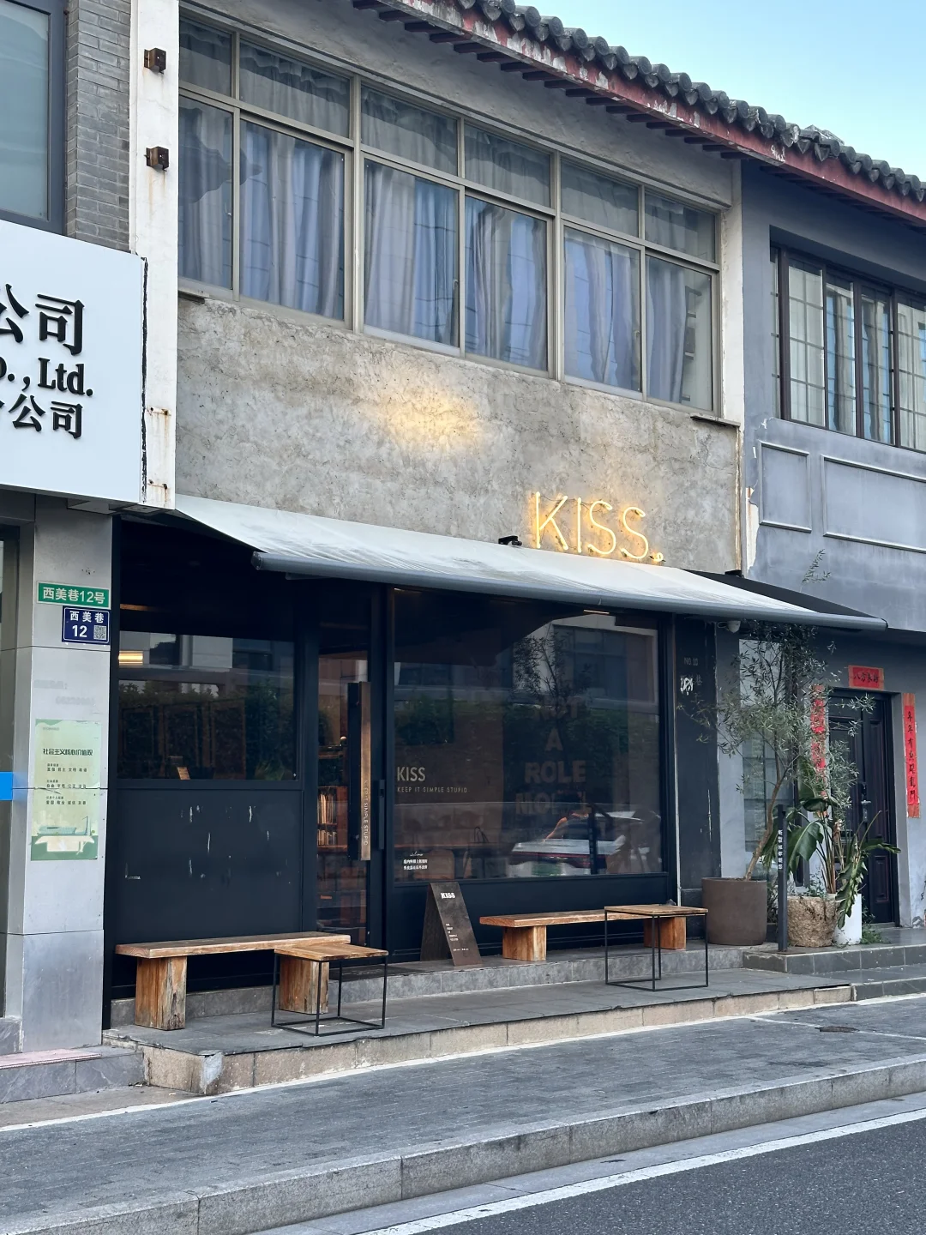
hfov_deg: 30.3
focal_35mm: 48
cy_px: 618
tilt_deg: +6.2
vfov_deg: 39.7
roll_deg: -0.6
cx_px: 463
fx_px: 1712
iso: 50
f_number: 1.78
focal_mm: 6.86
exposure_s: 1/100
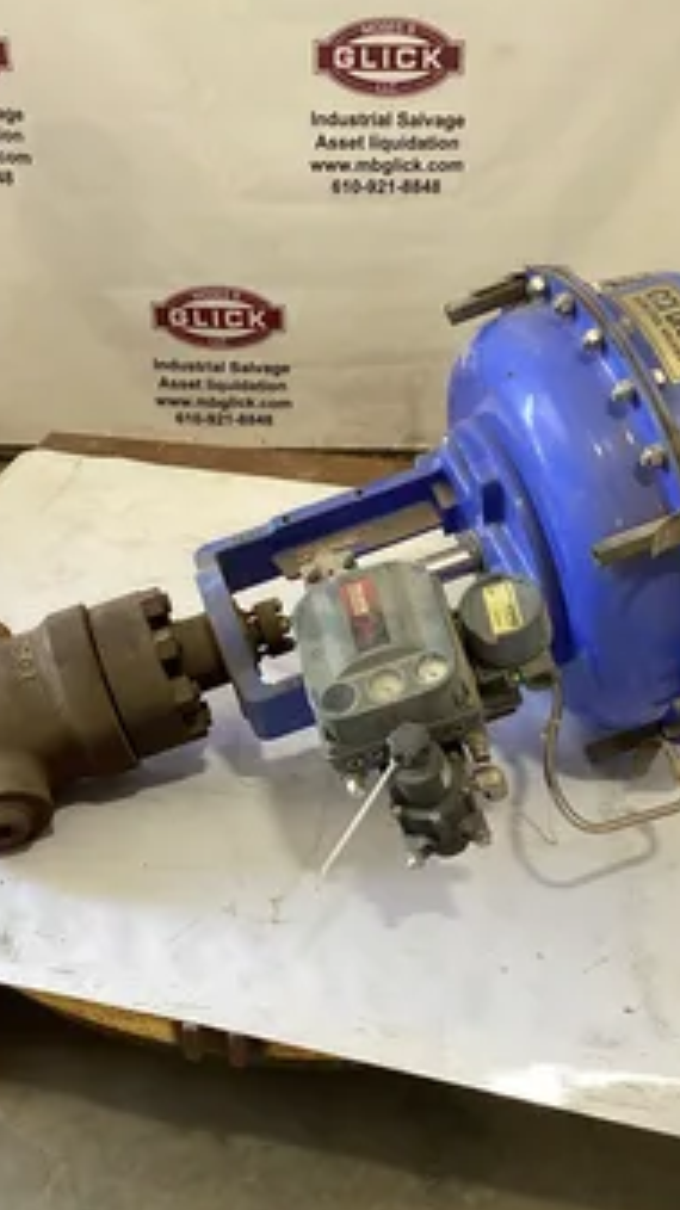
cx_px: 347
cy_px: 616
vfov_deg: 50.5
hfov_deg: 29.7
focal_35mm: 40
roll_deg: +0.9
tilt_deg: -30.3
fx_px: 1283
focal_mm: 3.3
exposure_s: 1/50
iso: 80
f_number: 2.4
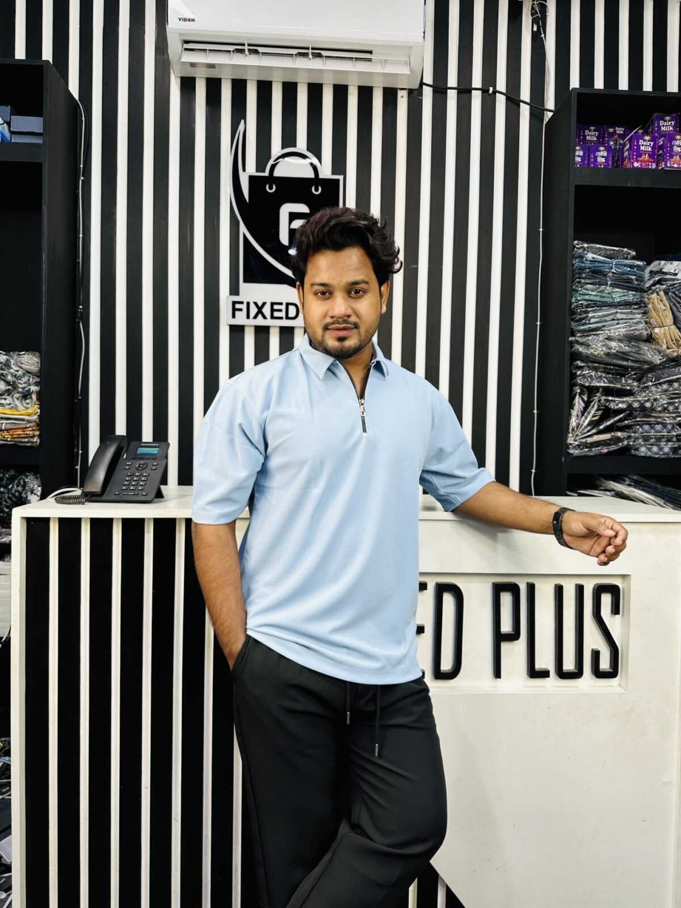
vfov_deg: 71.6
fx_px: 630
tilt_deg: -0.2
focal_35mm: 24
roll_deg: -0.9
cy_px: 454
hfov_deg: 56.8
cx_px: 340
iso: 64
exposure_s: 1/100
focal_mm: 6.86
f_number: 1.78
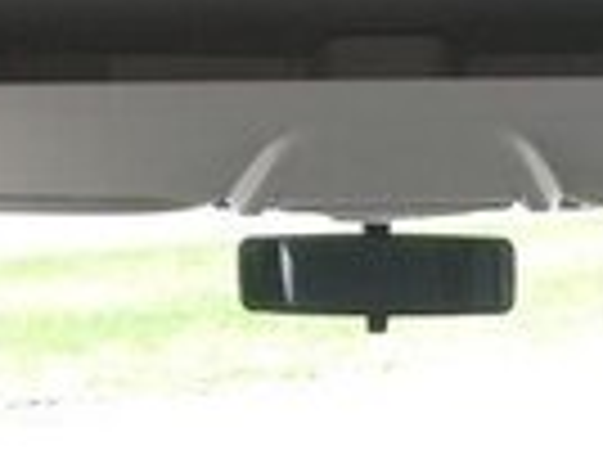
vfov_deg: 8.1
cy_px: 943
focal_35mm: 173
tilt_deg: -16.7
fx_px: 3008
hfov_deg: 11.4
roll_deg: -1.0
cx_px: 360
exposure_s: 1/145
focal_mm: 4.28
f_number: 2.4
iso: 50
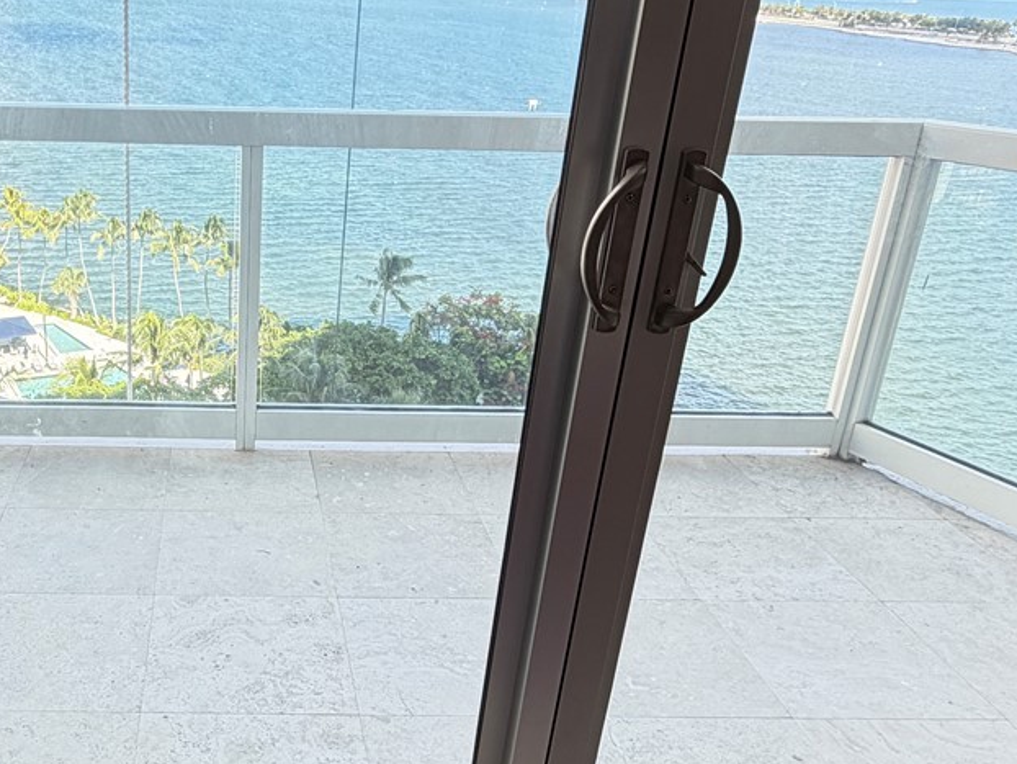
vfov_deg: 39.6
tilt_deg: -23.1
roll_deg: -0.8
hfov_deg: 49.2
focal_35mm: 36
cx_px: 247
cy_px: 430
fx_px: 1058
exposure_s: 1/121
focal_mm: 2.22
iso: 80
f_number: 2.2
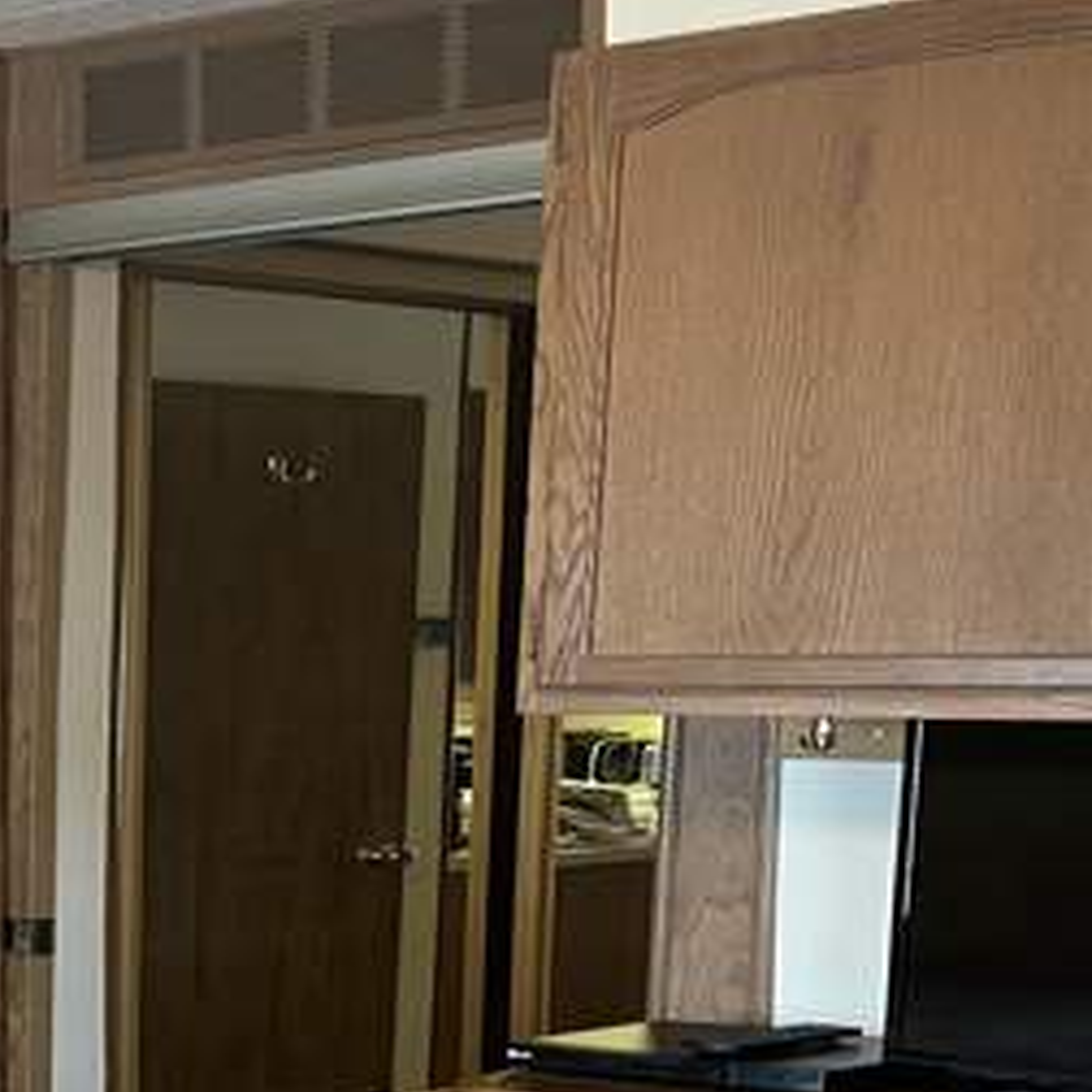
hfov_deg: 21.6
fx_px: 2605
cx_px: -290
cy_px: 949
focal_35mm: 73
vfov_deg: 23.2
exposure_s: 1/60
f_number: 1.6
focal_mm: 5.1
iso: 250
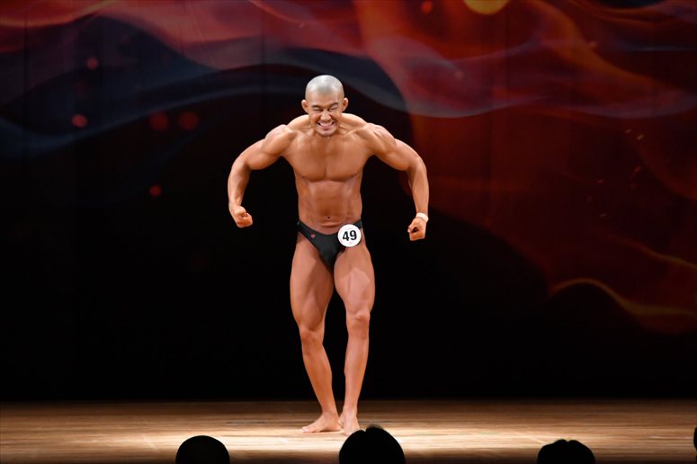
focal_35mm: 240
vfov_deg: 5.7
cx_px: 348
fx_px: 4644
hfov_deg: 8.6
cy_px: 232
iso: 4000
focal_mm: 160
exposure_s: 1/400
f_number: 5.6
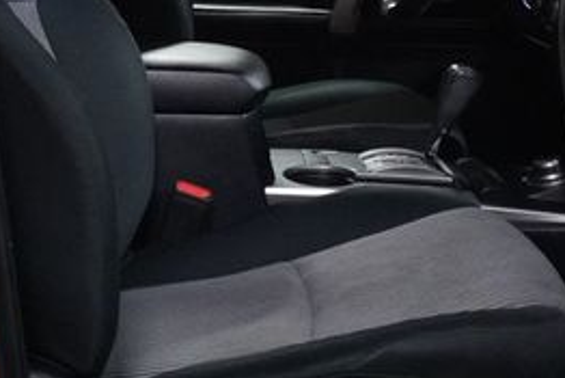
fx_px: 1322
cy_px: -26
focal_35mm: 84
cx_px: 300
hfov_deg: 24.1
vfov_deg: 15.8
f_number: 4
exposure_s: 1/100
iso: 6400
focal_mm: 23
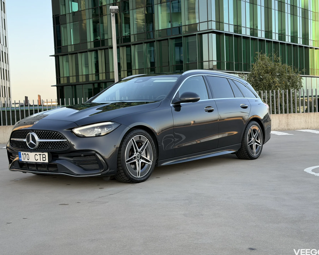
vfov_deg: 29.7
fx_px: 481
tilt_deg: -3.0
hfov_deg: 36.7
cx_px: 153
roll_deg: +2.1
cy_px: 127
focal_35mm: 51
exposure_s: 1/553
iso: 100
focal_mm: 6.76
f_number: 1.78
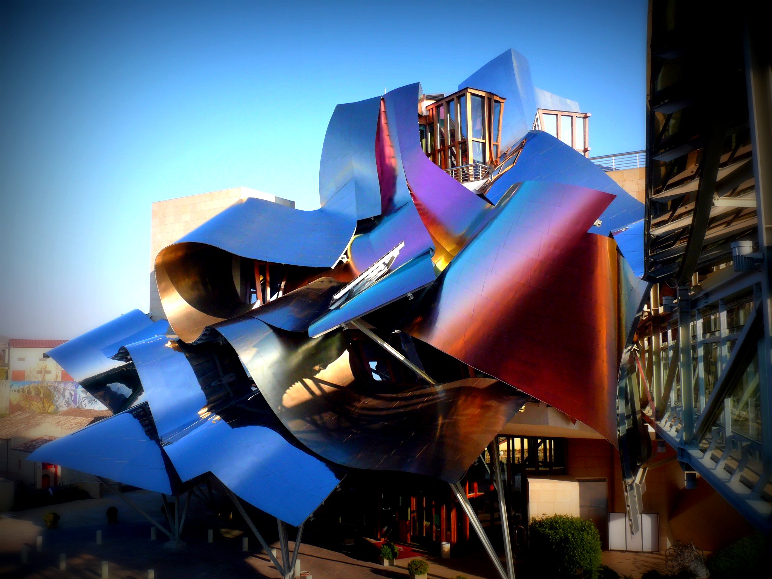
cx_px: 386
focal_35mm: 35
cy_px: 290
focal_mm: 7.4
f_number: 5
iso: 100
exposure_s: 1/250
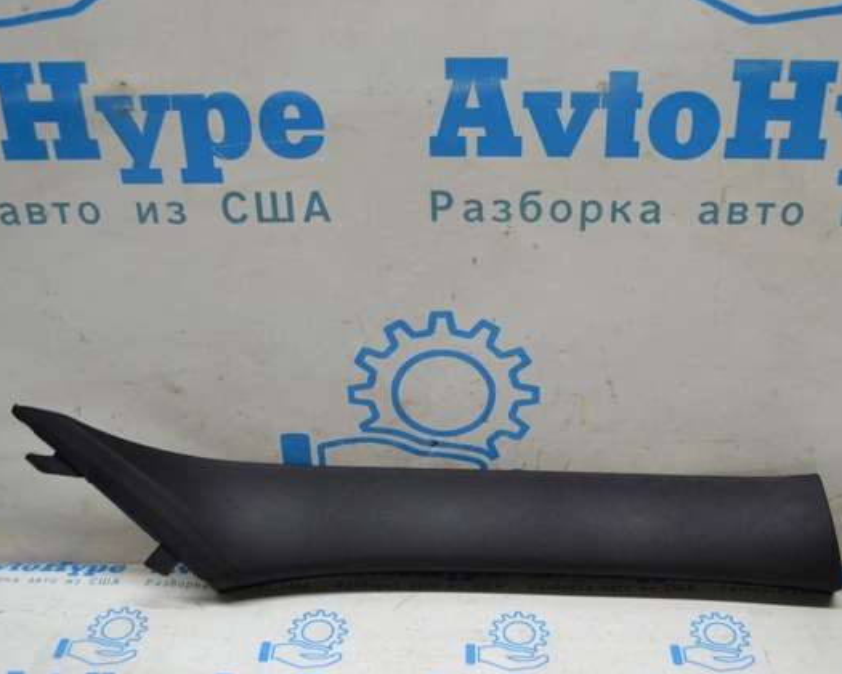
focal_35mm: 48
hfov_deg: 38.7
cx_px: 470
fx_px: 1196
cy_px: 337
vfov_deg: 31.5
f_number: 4.5
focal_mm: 28
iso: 400
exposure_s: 1/80
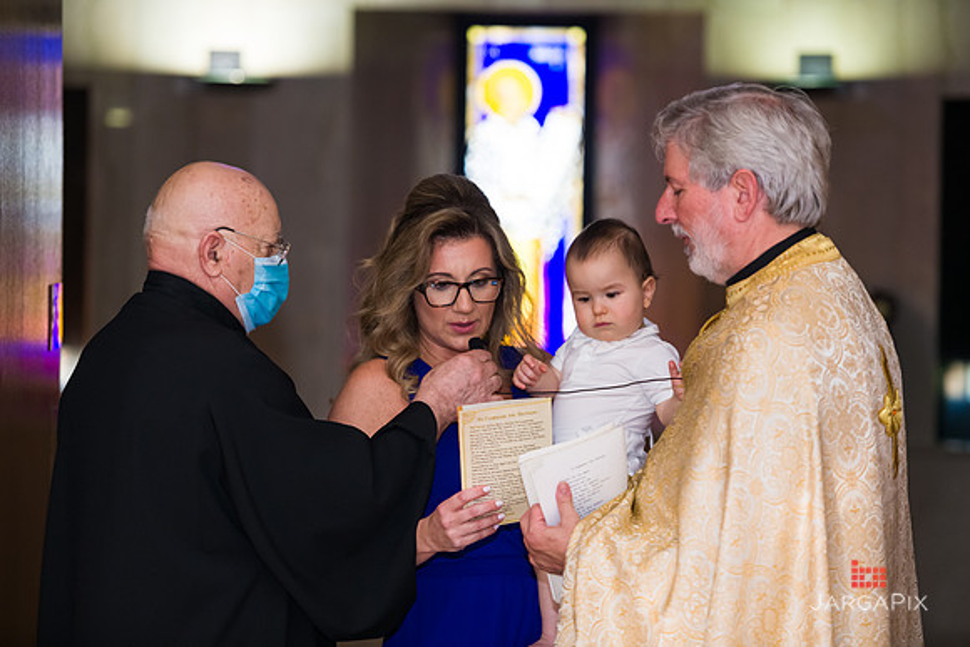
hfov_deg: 15.2
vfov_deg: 10.2
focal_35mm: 135
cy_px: 324
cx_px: 485
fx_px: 3638
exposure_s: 1/125
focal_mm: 135
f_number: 3.2
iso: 1250
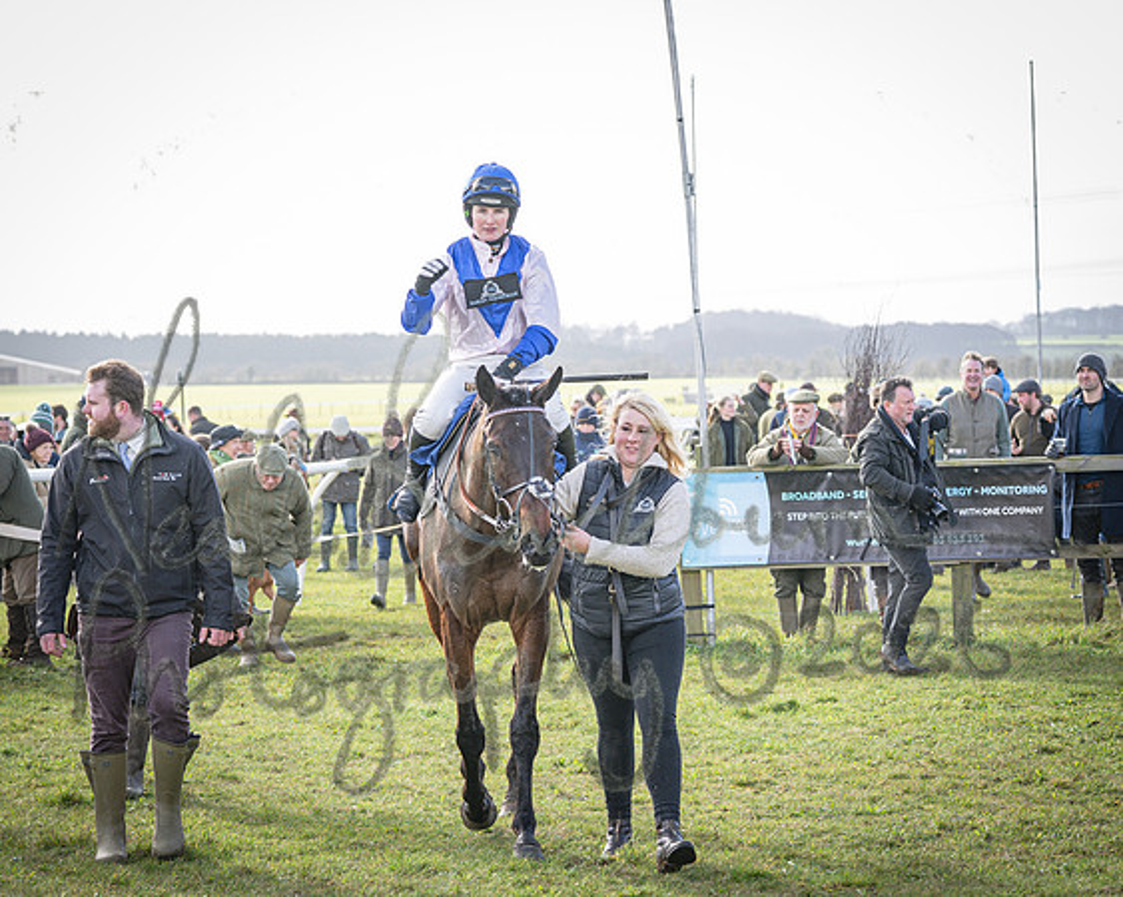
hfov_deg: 15.3
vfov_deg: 12.2
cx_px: 562
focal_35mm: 126
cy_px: 448
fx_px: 4193
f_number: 4
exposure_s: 1/400
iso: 200
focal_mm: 75
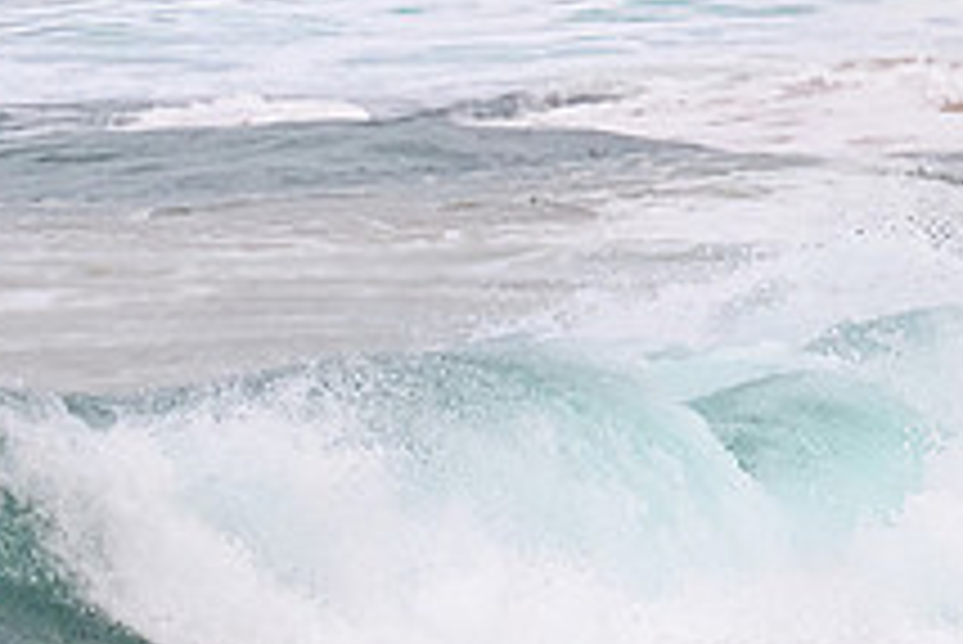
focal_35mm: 2953
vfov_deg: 0.5
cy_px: 713
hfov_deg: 0.7
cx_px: -220
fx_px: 79043
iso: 900
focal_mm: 800
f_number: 11
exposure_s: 1/2000
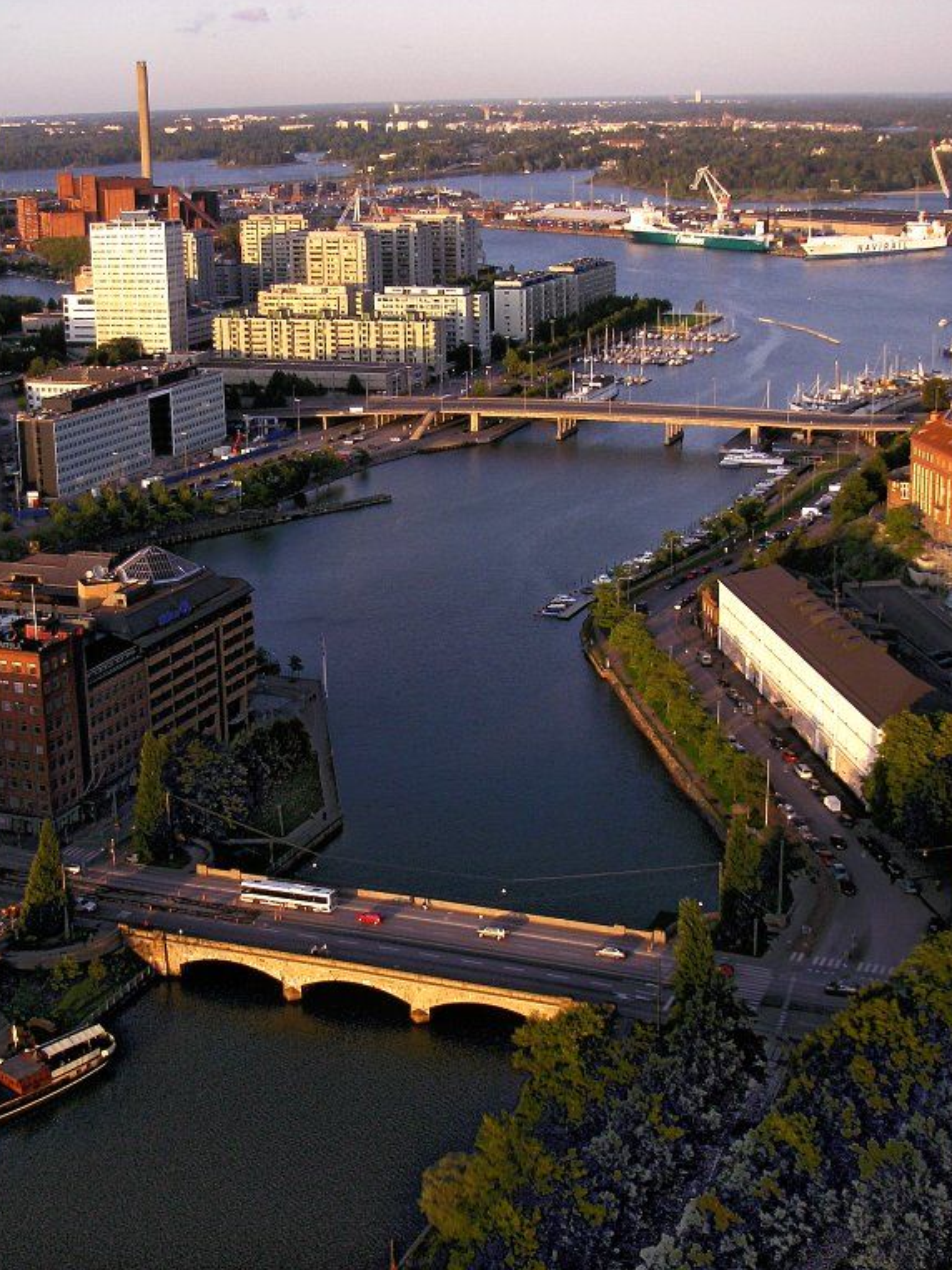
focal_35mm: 51
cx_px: 355
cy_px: 633
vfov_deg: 37.5
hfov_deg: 28.4
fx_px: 1871
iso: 64
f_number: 3.3
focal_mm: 6.3
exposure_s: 1/250
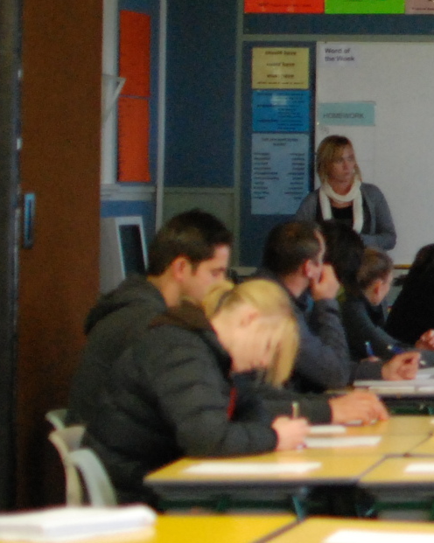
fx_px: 3067
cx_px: 899
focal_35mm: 191
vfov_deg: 10.1
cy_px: 128
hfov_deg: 7.7
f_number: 1.8
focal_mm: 35
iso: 1000
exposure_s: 1/250
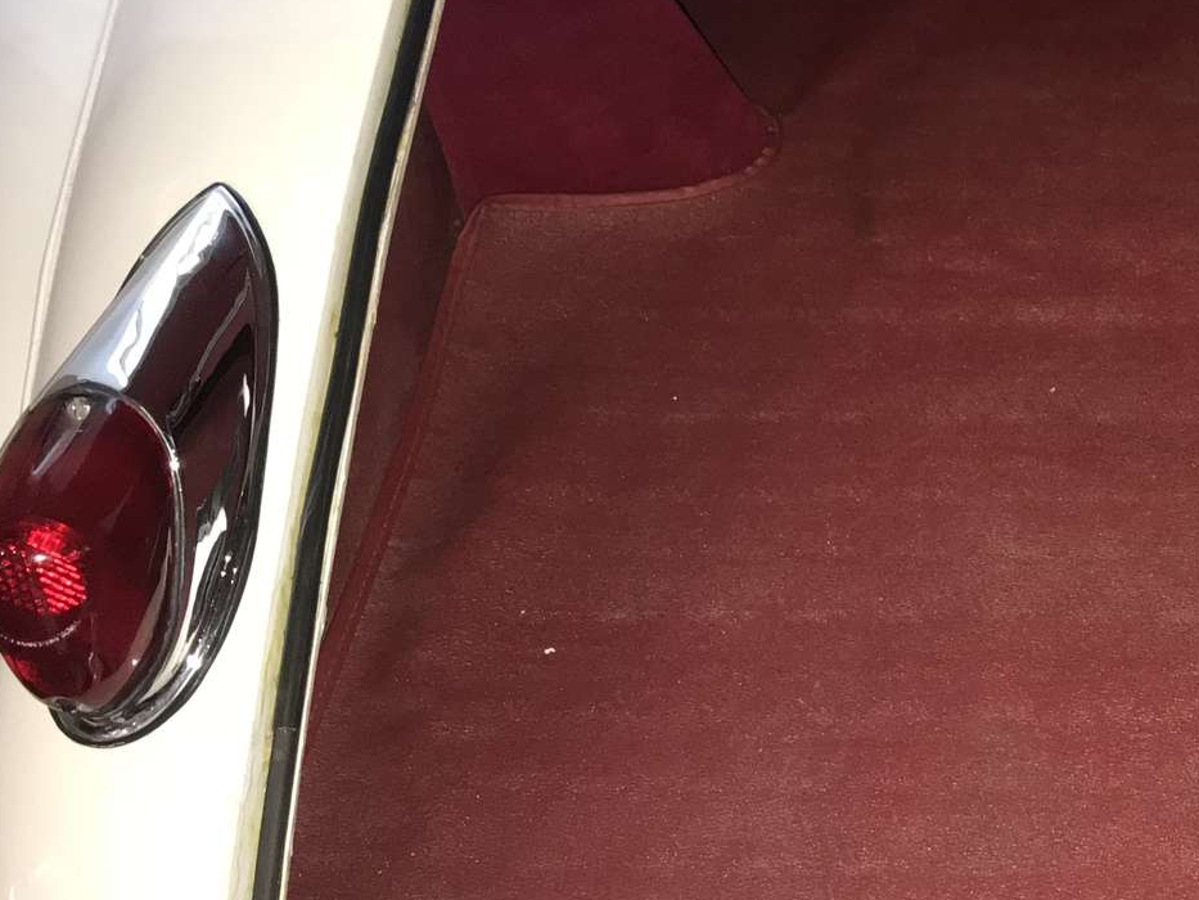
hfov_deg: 29.7
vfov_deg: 24.4
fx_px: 2078
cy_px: 411
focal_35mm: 60
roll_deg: -0.8
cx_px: 1235
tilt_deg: -35.2
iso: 80
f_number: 1.8
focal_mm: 3.99
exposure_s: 1/17
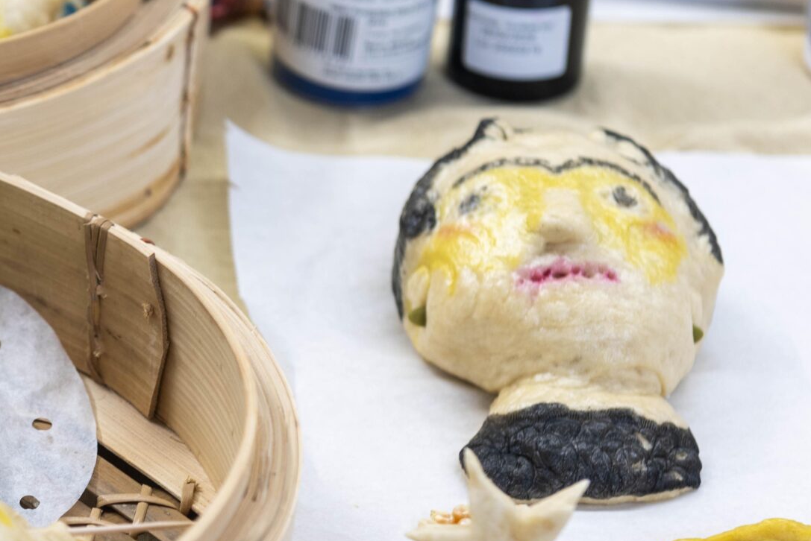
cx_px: -24
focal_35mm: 146
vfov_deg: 9.4
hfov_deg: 13.8
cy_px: 293
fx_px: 3291
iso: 200
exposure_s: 1/60
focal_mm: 62
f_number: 4
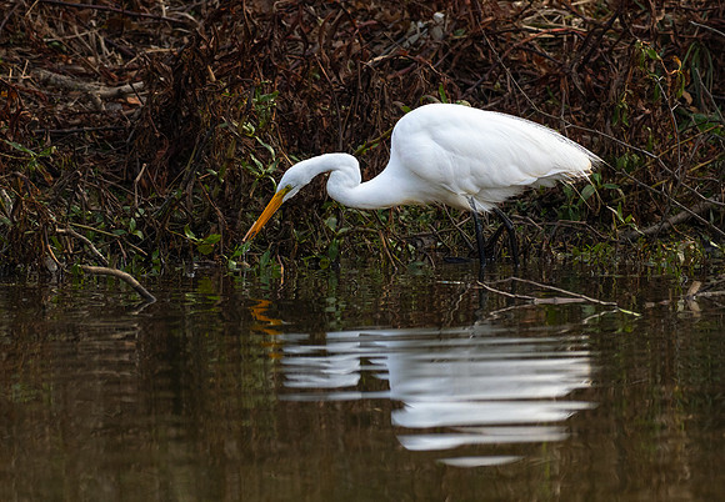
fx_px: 18423
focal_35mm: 904
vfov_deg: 1.6
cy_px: 241
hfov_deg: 2.3
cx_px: 284
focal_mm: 300
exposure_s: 1/1000
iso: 250
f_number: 4
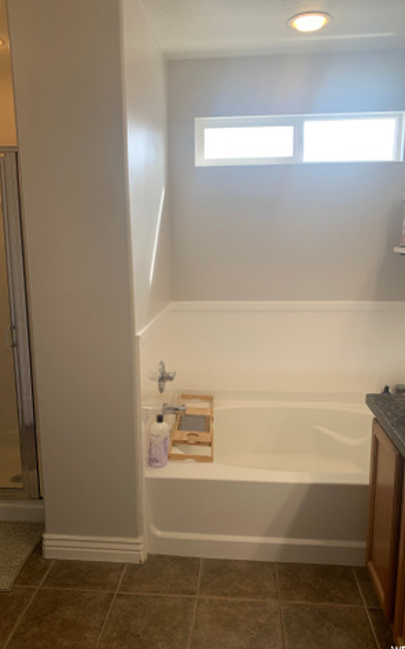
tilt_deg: -11.3
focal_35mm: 28
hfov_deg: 44.5
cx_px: 188
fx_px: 494
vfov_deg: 66.5
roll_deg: +1.4
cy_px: 326
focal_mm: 4.25
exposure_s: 1/60
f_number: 1.8
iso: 50
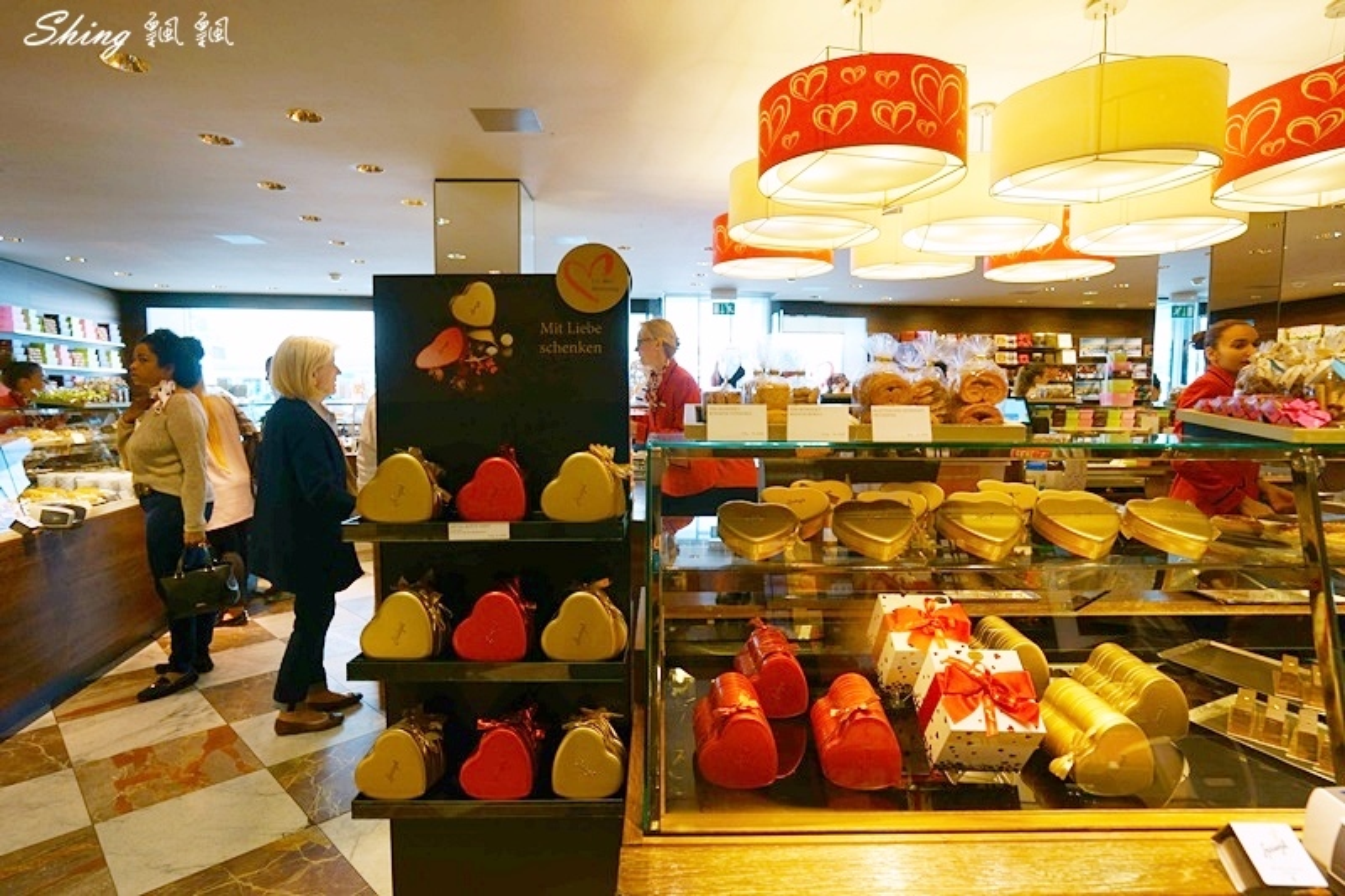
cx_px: 672
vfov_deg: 67.4
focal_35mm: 18
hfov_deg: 90.0
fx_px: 672
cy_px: 448
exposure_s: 1/80
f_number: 5
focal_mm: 18
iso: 1000
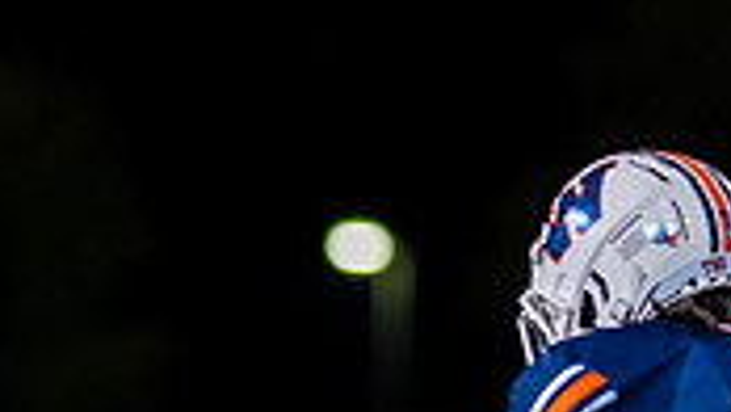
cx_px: 80
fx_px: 15744
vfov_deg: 1.5
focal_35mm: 812
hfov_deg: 2.7
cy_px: 462
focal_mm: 135
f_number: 1.8
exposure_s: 1/1000
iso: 1250
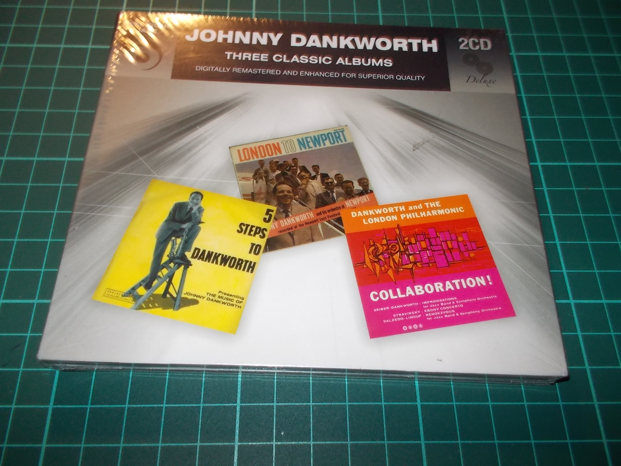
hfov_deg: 61.7
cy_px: 233
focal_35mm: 29
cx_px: 310
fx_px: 520
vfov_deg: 48.2
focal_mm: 4.1
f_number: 3.3
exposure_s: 1/30
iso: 200
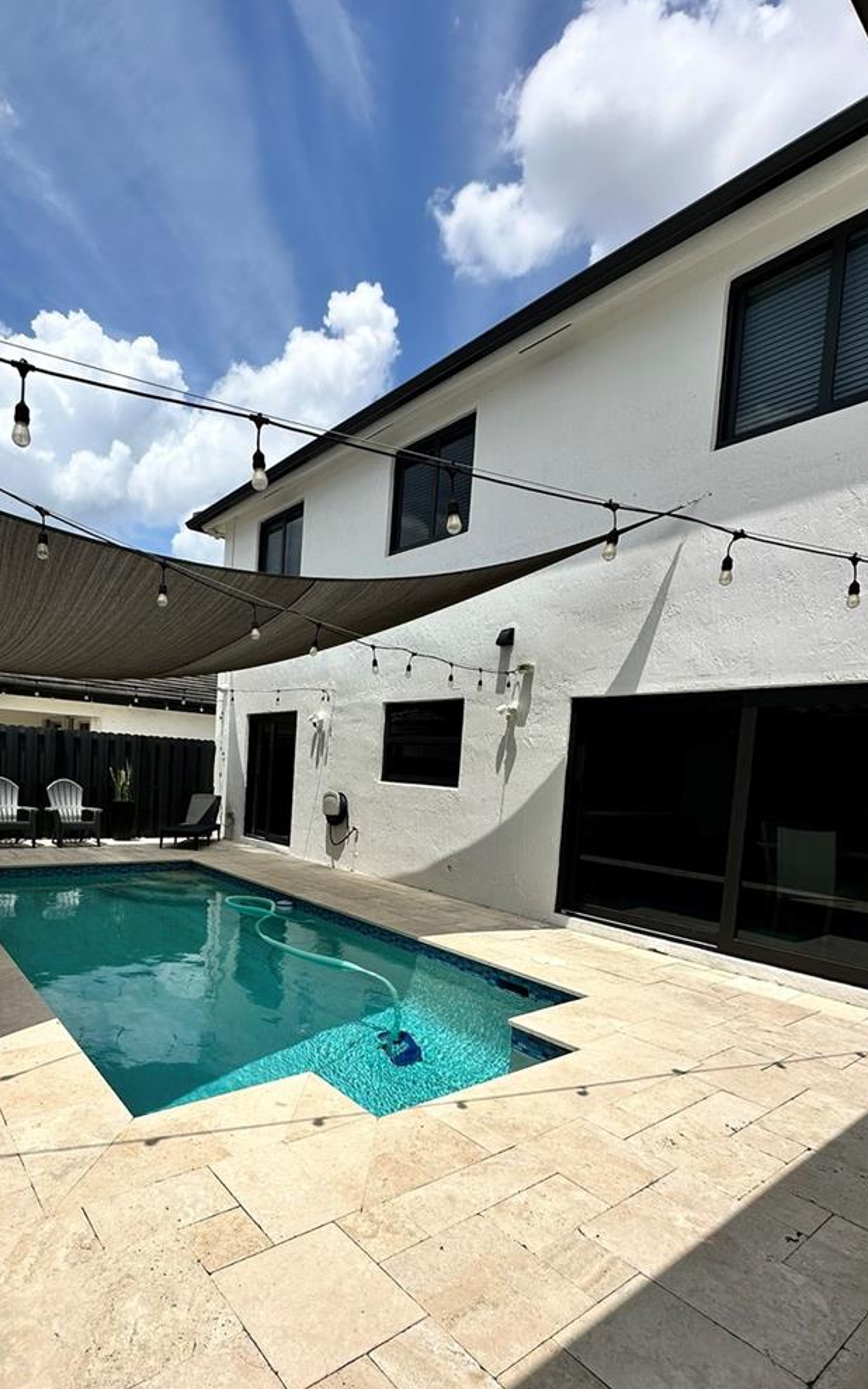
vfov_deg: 90.2
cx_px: 329
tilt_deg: -3.4
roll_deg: -5.2
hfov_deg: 64.1
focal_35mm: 18
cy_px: 815
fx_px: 681
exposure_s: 1/3509
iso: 50
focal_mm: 2.22
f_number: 2.2
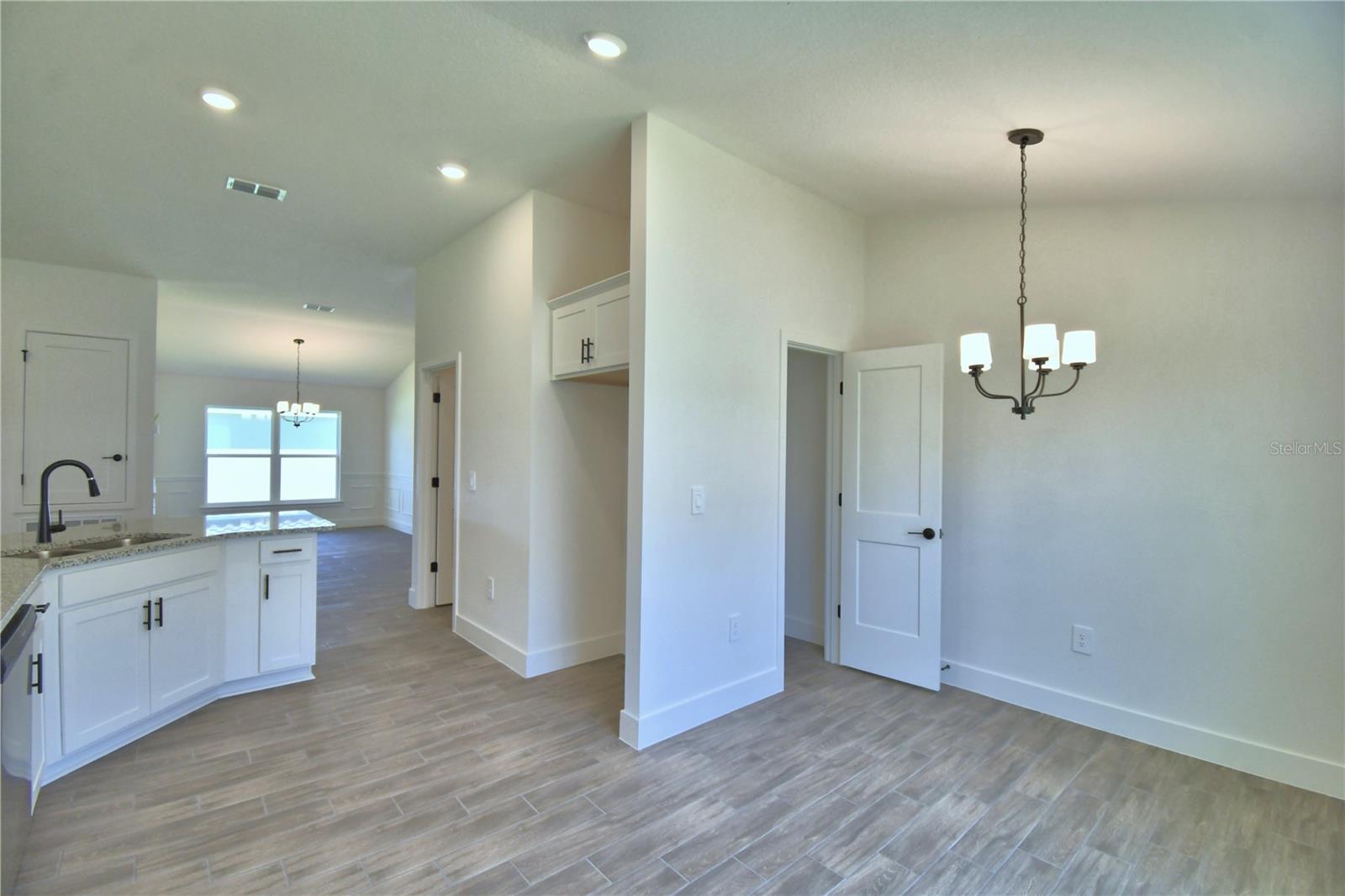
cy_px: 448
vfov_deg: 77.3
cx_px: 672
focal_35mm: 15
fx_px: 560
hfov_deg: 100.4
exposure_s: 1/160
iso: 200
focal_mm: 10
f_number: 4.5
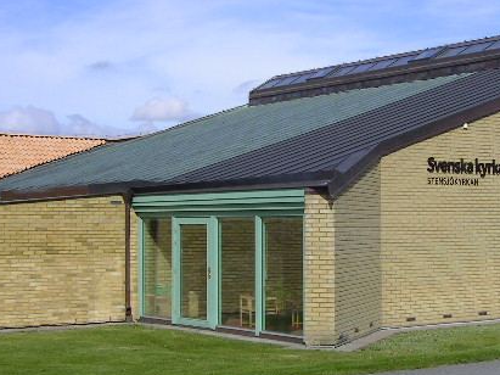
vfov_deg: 21.9
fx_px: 967
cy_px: 174
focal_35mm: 67
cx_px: 300
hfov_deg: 28.9
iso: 50
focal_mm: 6.7
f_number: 5.4
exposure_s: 1/470
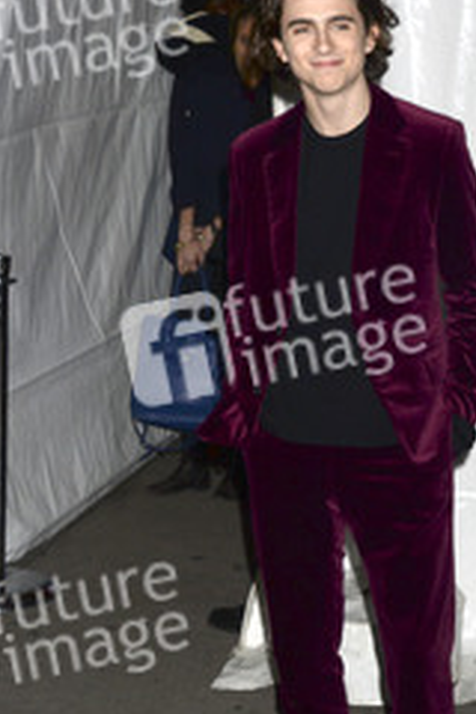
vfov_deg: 26.8
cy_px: 485
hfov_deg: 18.1
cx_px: 361
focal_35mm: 75
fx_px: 1487
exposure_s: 1/250
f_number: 5.6
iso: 800
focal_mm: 45
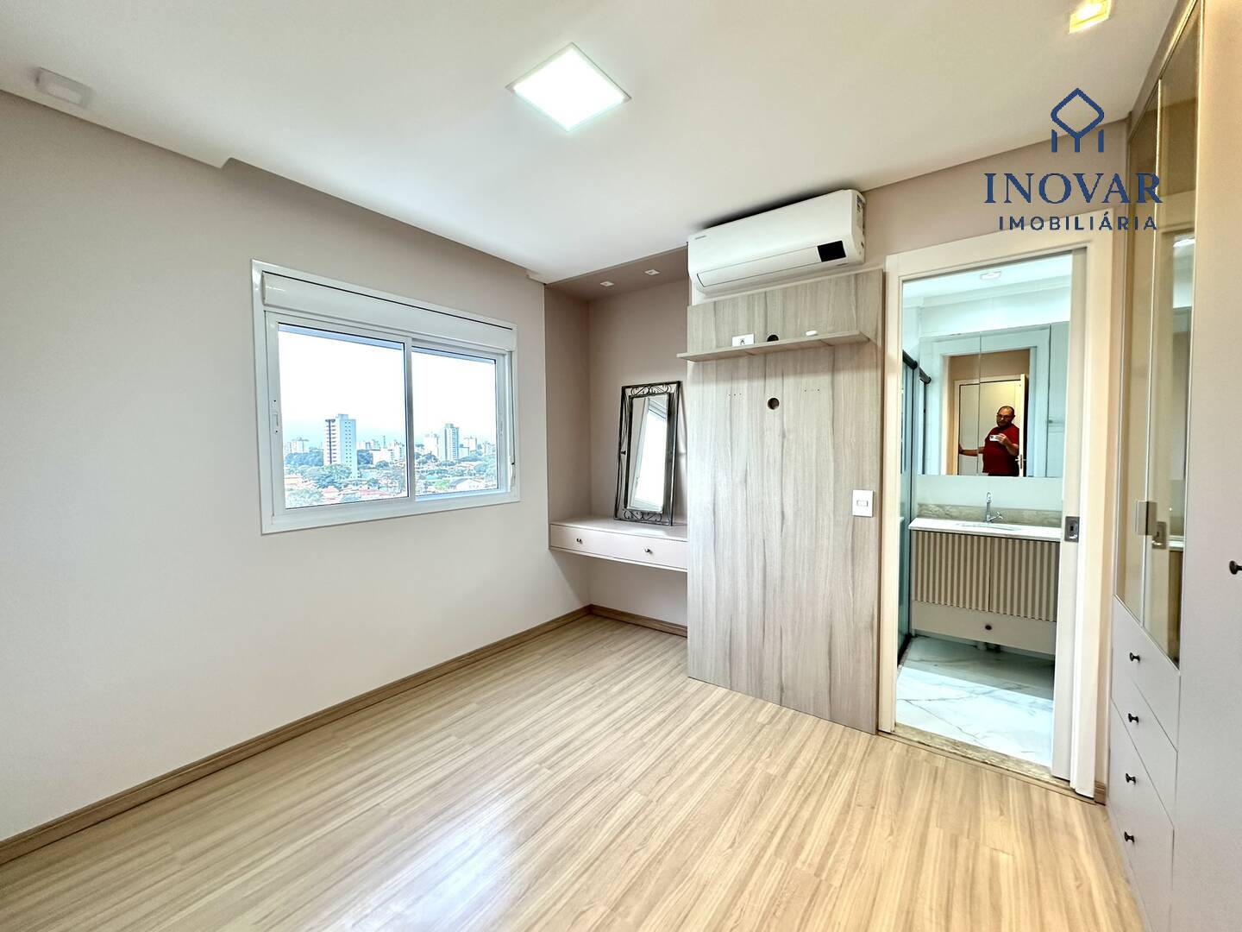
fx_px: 502
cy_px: 466
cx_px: 621
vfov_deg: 85.7
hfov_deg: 102.1
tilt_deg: -0.7
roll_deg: -0.1
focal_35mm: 14
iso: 200
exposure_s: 1/120
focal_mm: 2.22
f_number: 2.2
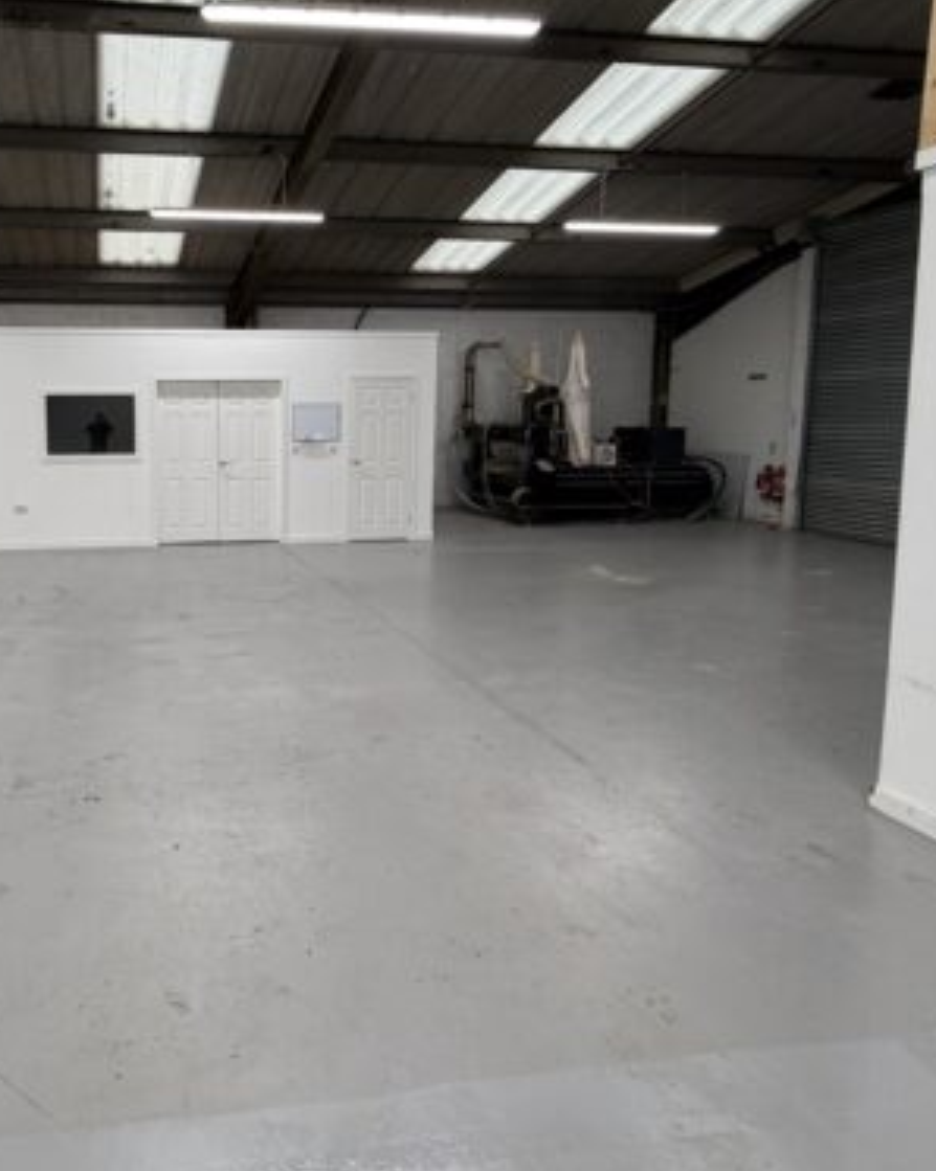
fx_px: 762
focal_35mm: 22
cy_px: 483
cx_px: 192
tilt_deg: -4.2
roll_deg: +0.4
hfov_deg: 58.4
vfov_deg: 74.4
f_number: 2.2
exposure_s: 1/100
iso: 100
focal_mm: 2.22
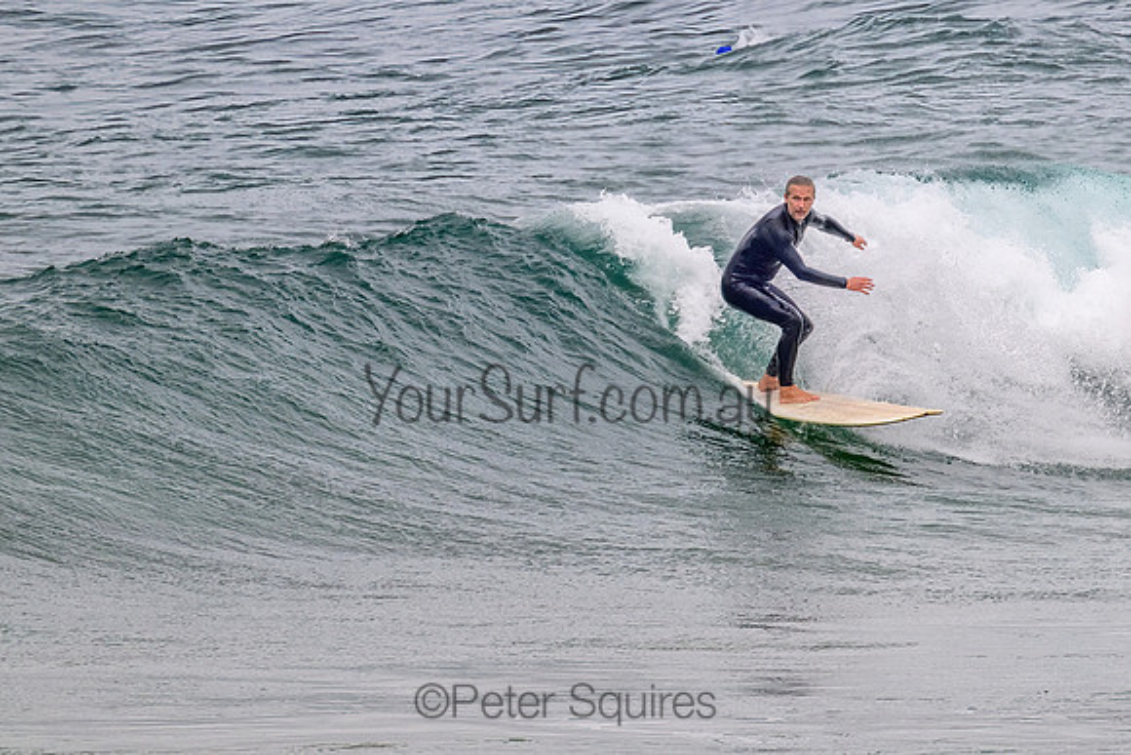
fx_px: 34277
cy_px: 273
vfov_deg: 1.3
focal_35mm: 1091
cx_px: 771
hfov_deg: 1.9
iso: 900
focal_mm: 800
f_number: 11
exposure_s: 1/2000
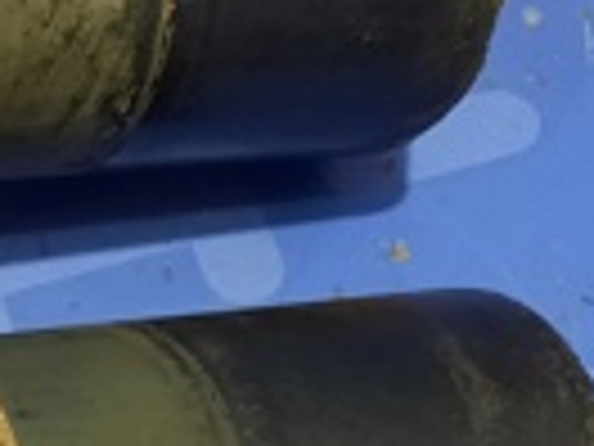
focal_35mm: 121
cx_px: -662
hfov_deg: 13.5
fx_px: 2076
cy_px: 739
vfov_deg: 11.5
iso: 320
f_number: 2
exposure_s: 1/25
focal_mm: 4.6
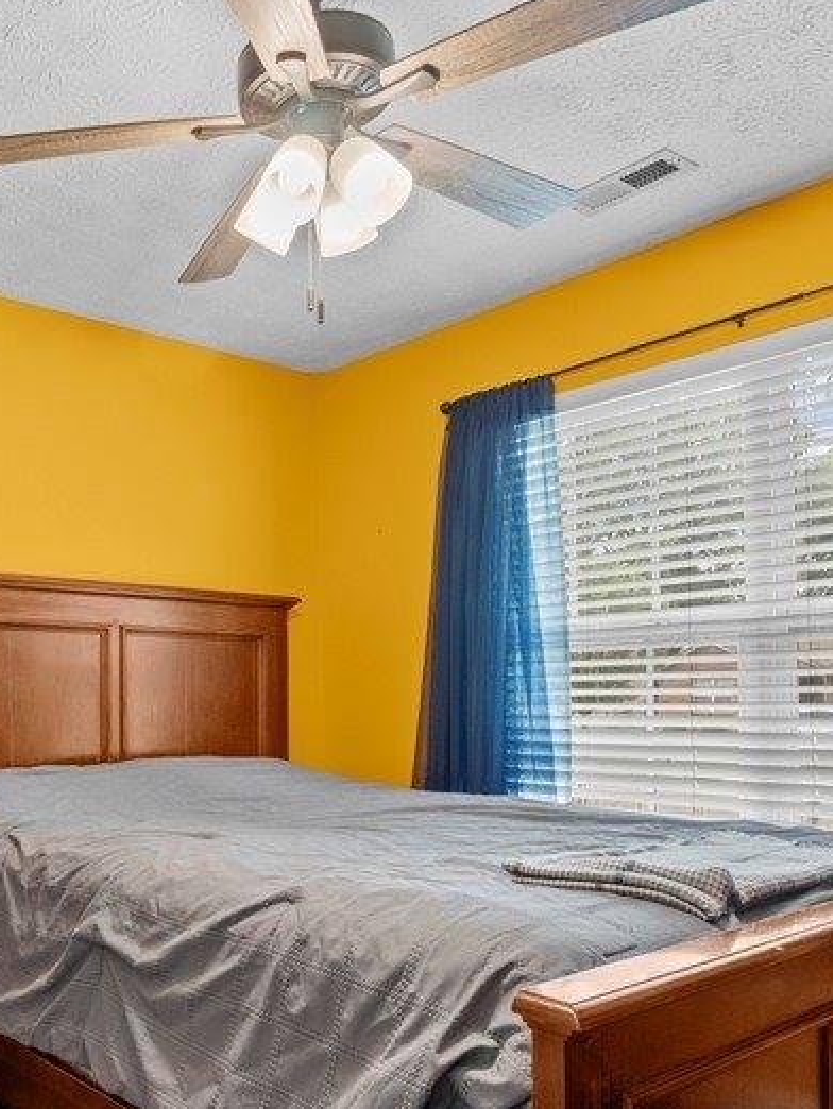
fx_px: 962
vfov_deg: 58.8
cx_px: 153
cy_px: 727
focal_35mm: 30
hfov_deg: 44.3
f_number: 11
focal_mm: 10
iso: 400
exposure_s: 1/1.67
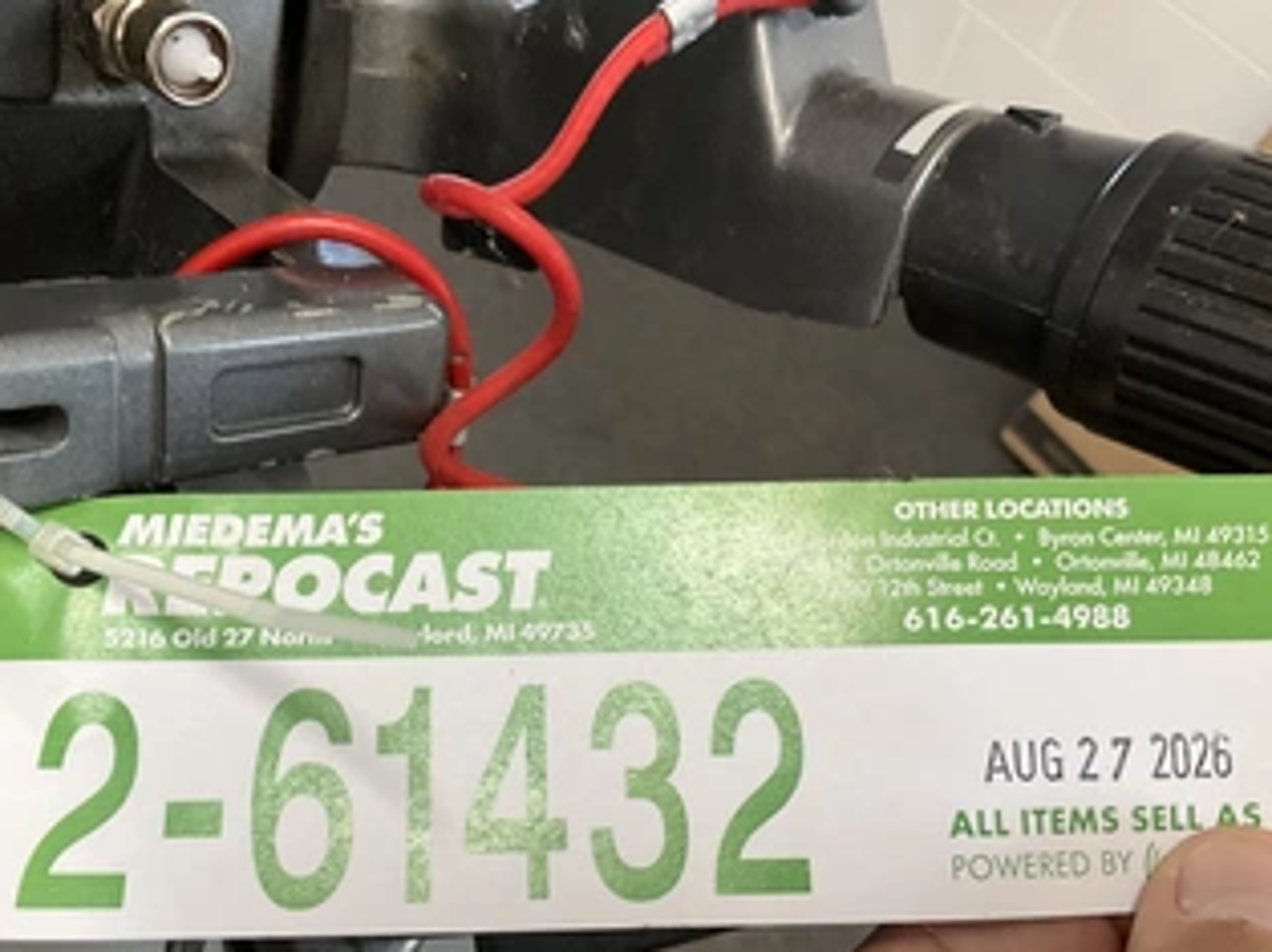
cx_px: 595
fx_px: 1359
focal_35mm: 37
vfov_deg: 38.4
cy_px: 587
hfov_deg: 50.1
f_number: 1.8
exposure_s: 1/60
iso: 160
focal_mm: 3
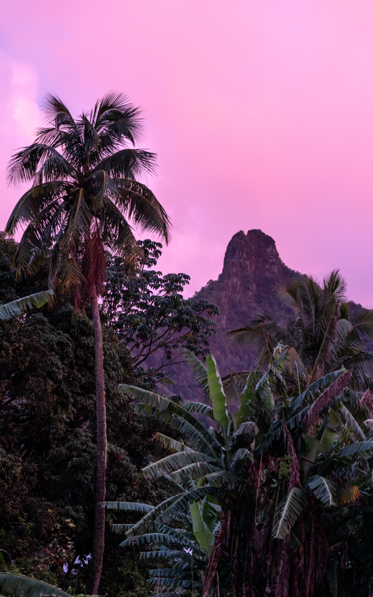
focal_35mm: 102
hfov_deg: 12.8
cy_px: 305
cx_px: 201
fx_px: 1659
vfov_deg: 20.4
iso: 1000
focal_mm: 90
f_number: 4
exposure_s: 1/100
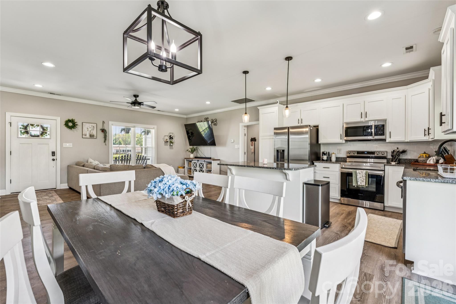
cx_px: 228
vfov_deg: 74.1
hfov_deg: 97.1
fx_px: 201
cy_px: 152
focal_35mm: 16
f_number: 9
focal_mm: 15.9
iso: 100
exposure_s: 1/5
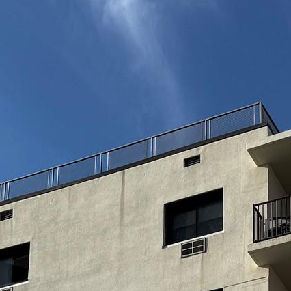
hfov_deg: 17.0
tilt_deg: +19.2
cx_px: 204
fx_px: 970
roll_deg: -1.1
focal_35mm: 102
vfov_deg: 15.1
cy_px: 501
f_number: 1.78
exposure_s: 1/5814
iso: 80
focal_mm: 6.76
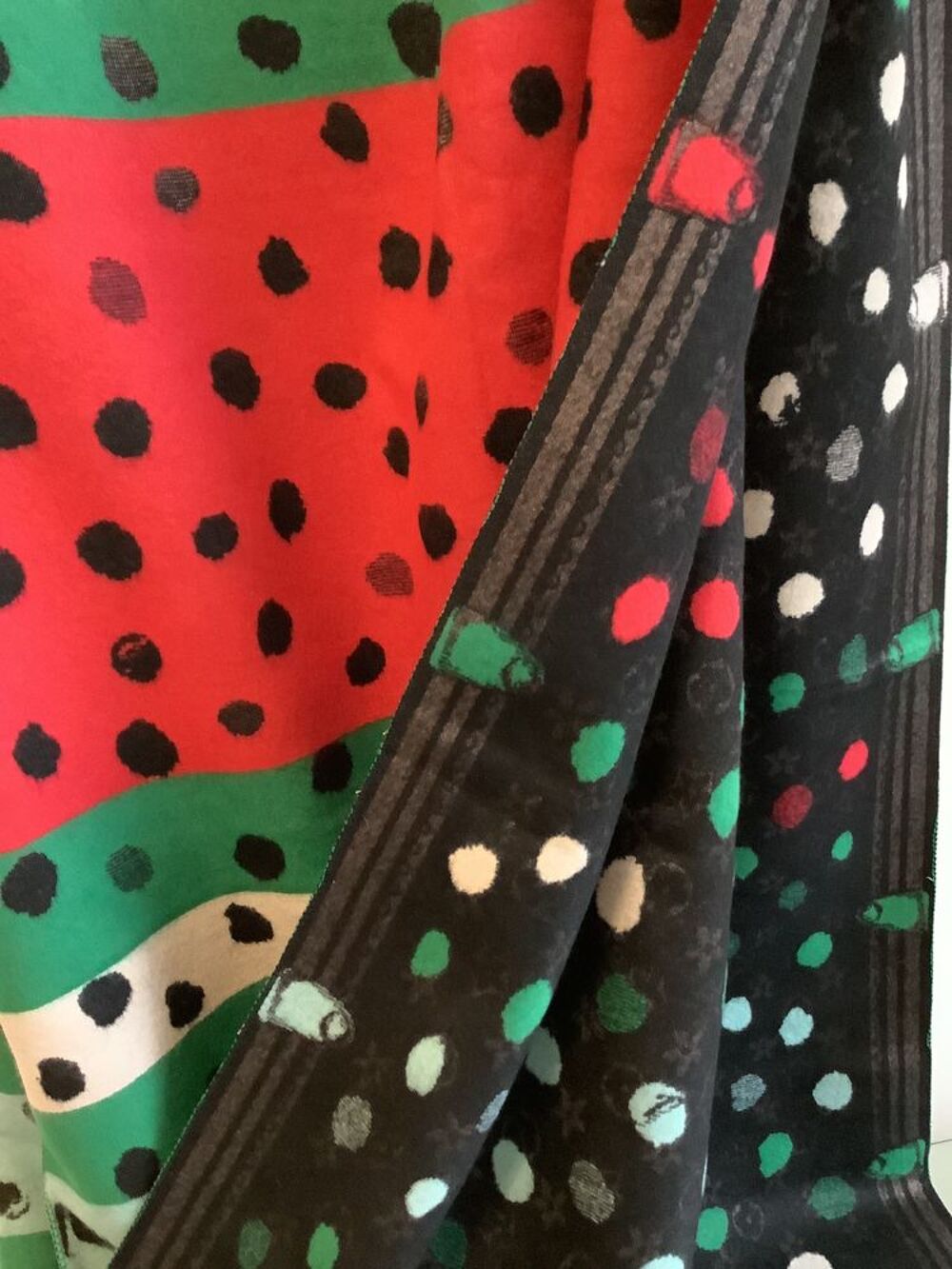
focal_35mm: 31
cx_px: 476
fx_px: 1137
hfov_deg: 45.4
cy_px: 634
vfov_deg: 58.3
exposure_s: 1/25
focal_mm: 3.3
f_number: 2.4
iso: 800
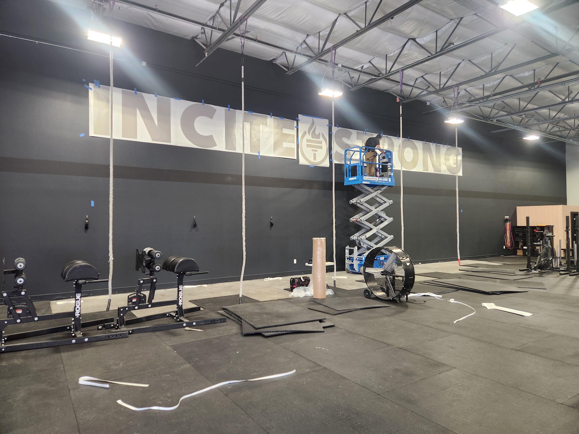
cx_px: 290
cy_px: 217
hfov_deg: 73.9
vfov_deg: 58.9
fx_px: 385
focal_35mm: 23
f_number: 1.8
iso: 400
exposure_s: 1/120
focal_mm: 5.4
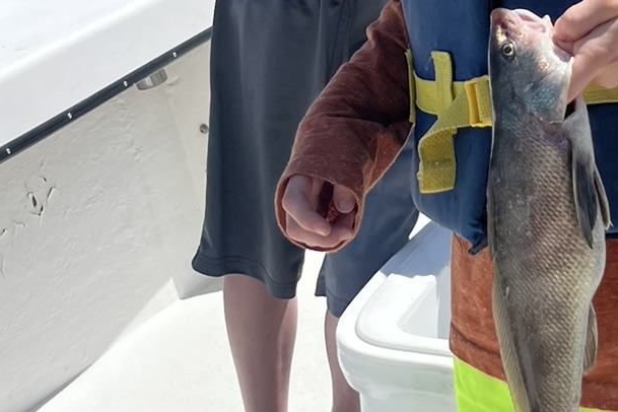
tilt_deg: -10.1
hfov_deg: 21.7
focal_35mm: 91
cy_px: 8
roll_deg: +2.3
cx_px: 590
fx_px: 1562
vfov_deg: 14.8
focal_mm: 5.1
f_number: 1.6
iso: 50
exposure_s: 1/4016
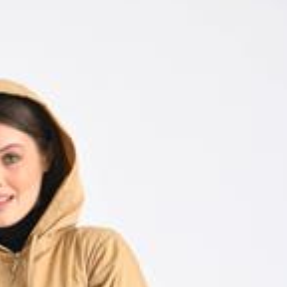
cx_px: 8
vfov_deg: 4.8
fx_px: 3367
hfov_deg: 4.9
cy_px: 427
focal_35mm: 359
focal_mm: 135
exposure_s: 1/125
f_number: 9
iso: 100
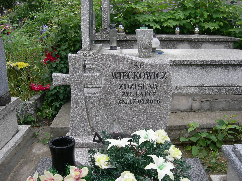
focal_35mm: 36
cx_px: 121
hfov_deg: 51.4
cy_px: 90
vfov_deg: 39.7
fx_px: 252
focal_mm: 7.5
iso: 64
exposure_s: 1/89
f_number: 3.8
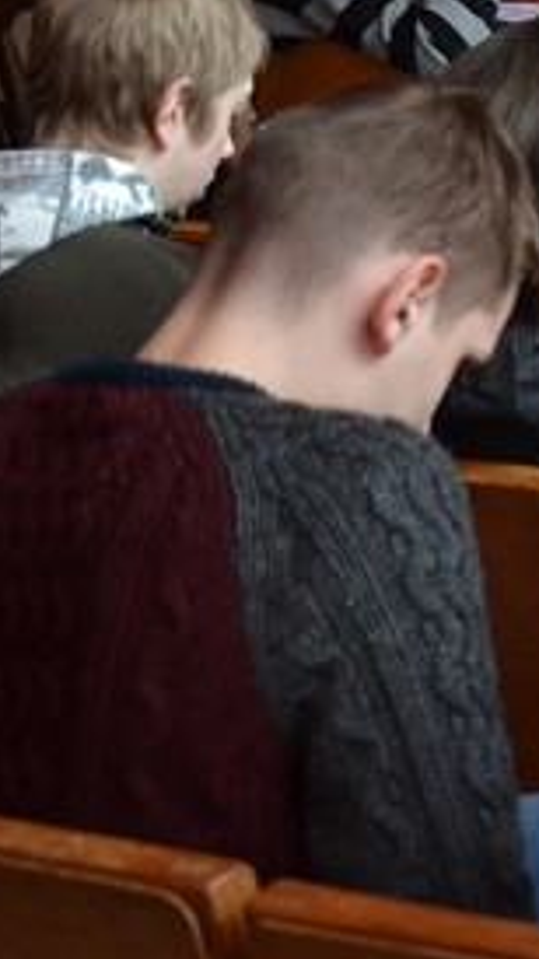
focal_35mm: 176
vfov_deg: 12.0
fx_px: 4475
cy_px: -187
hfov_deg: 6.2
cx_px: 1768
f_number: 4.5
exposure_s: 1/80
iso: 400
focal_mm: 30
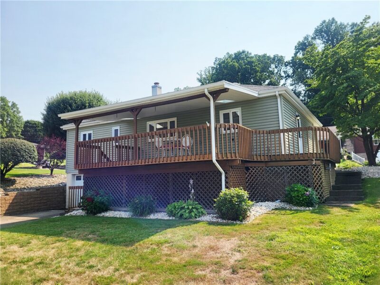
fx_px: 285
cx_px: 190
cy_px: 142
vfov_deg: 53.1
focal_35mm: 26
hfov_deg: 67.3
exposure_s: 1/2500
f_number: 1.8
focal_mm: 5.4
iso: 40
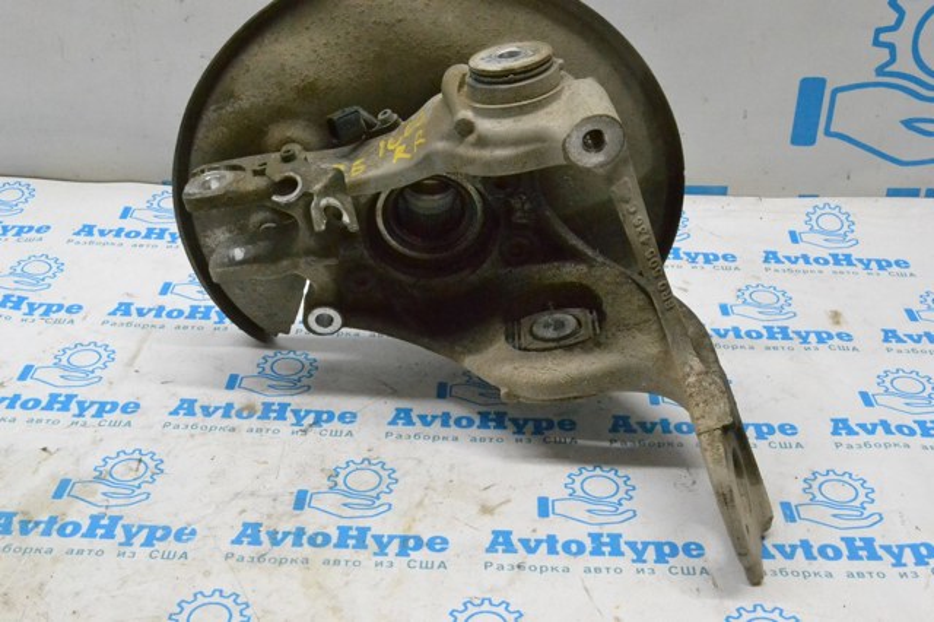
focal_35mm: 44
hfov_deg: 45.0
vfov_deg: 30.8
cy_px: 311
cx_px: 467
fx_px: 1128
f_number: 13
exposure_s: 1/100
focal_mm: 29
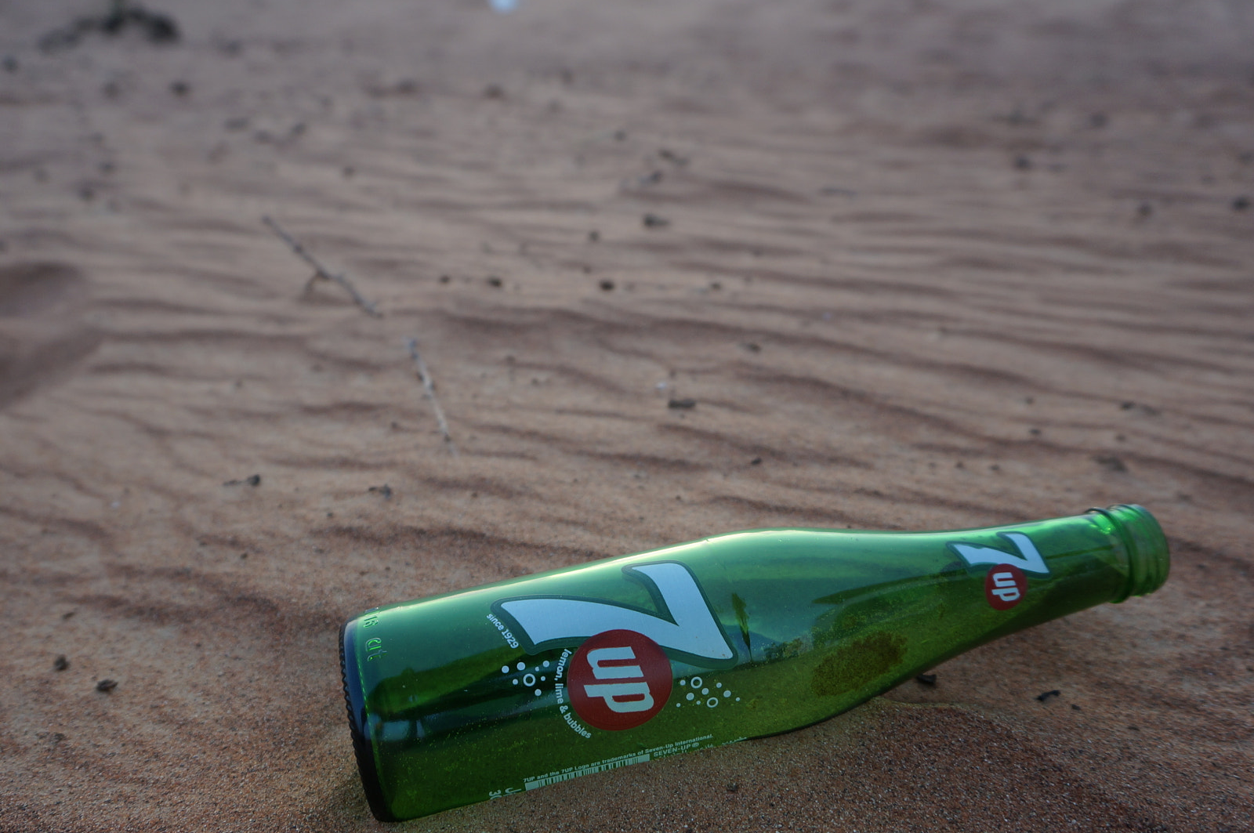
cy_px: 475
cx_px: 596
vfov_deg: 40.2
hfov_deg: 57.8
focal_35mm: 33
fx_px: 1136
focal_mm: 17
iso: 125
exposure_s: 1/160
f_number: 4
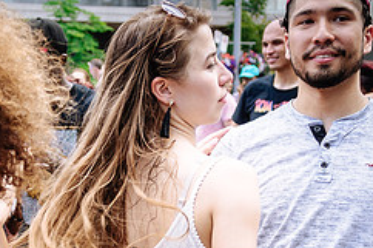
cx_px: 97
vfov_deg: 16.9
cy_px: 247
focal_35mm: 79
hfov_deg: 25.4
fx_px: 818
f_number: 2.8
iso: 100
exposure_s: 1/320
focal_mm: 22
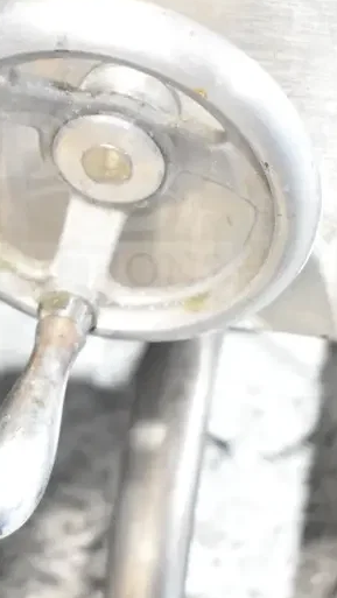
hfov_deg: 14.4
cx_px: 101
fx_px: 1333
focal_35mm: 84
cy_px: 204
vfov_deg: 25.2
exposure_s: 1/50
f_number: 4.2
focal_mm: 30
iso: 3600
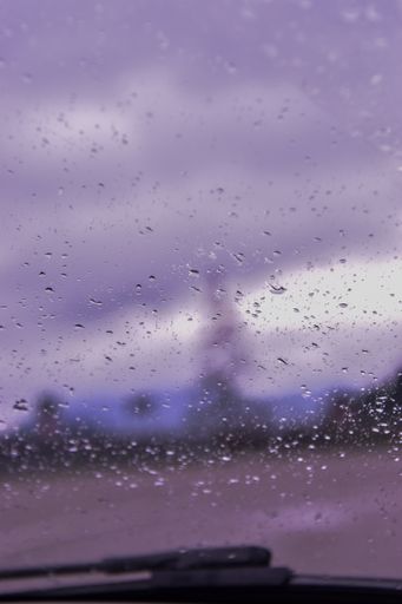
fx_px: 1559
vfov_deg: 21.9
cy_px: 302
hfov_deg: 14.7
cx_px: 201
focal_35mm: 93
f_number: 5
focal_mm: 62
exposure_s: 1/400
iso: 320
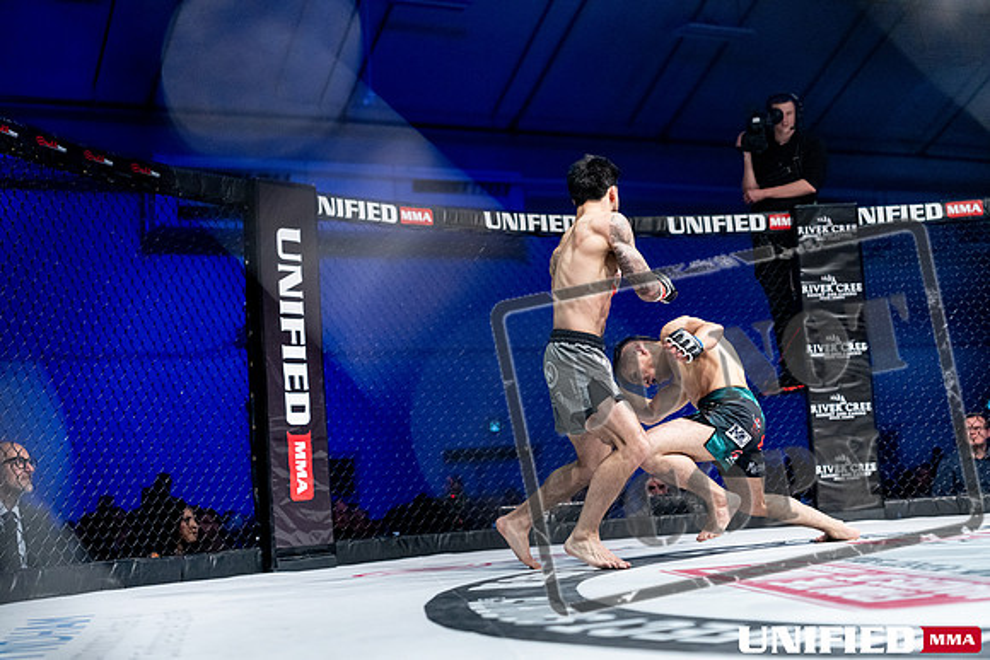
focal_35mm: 50
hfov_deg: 39.6
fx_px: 1375
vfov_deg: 27.0
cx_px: 495
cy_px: 330
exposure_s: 1/1250
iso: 3200
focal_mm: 50
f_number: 2
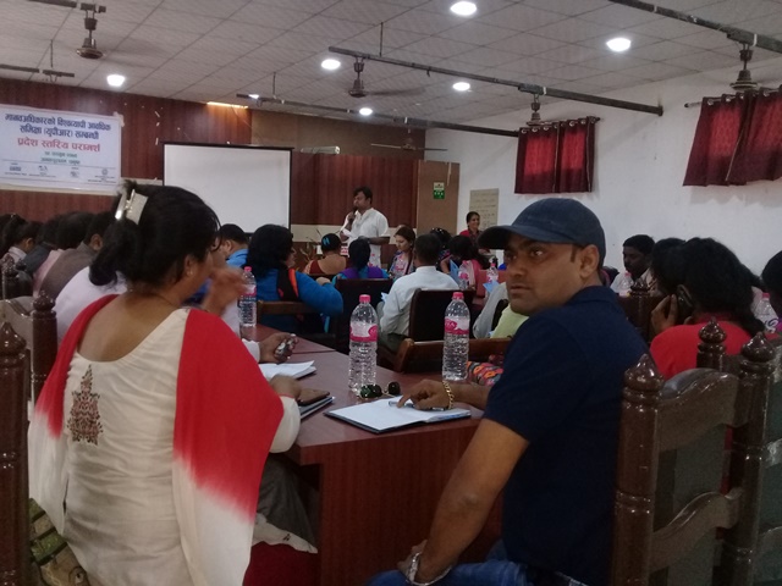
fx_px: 700
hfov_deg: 58.4
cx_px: 391
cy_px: 293
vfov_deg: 45.4
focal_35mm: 31
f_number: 2.2
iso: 250
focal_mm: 3.3
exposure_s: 1/33
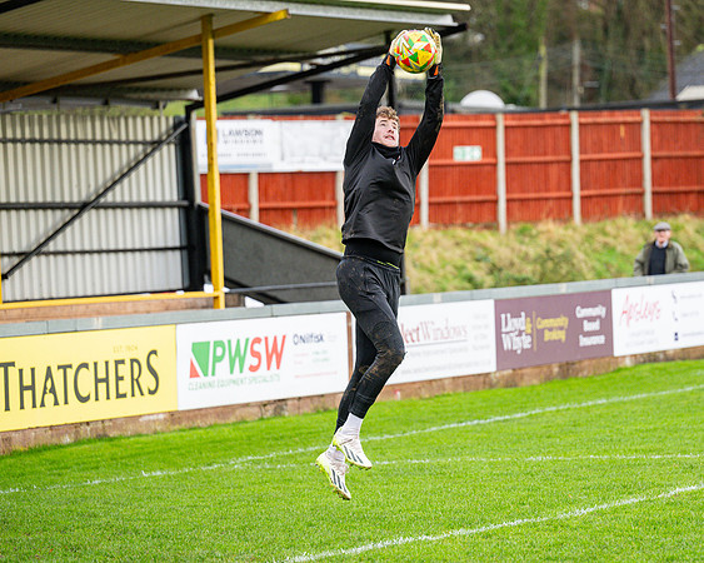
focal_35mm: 148
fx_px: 3081
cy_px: 308
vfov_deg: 10.4
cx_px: 433
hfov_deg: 13.0
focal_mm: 120
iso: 800
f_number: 2.8
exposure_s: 1/1600
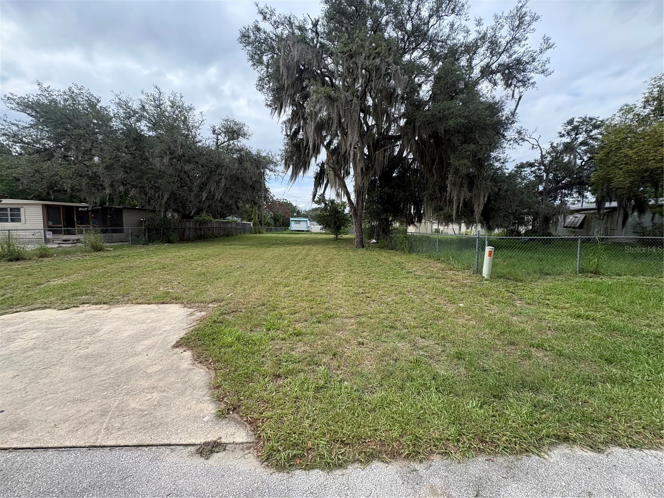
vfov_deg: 85.7
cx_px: 332
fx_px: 269
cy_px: 249
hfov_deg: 102.1
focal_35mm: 14
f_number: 2.2
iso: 64
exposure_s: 1/707
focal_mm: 2.22
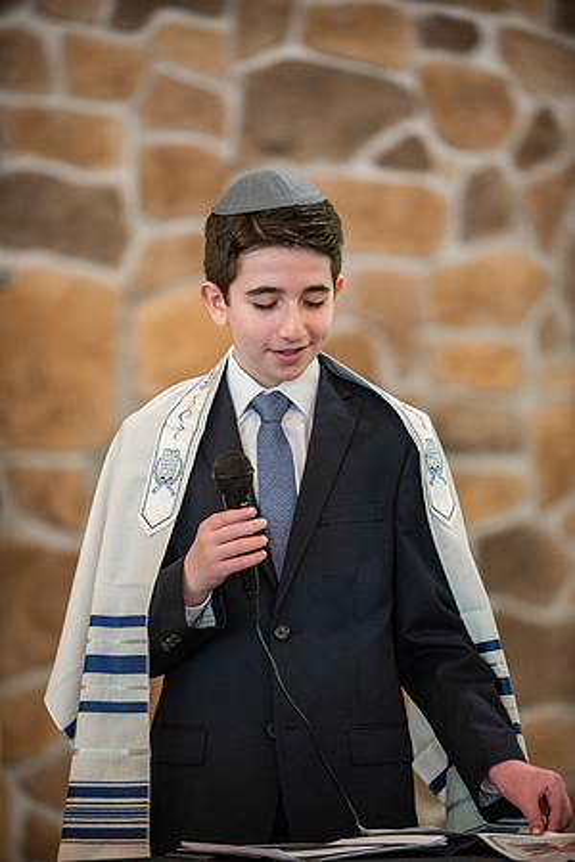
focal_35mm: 160
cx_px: 288
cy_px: 431
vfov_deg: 12.8
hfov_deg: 8.6
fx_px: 3833
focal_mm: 160
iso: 3200
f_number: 2.8
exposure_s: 1/60
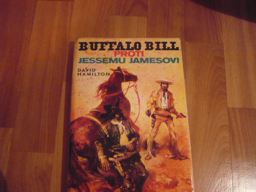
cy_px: 96
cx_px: 128
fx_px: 259
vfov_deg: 40.7
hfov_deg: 52.6
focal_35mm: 35
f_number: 2.8
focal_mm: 5.8
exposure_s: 1/13
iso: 800
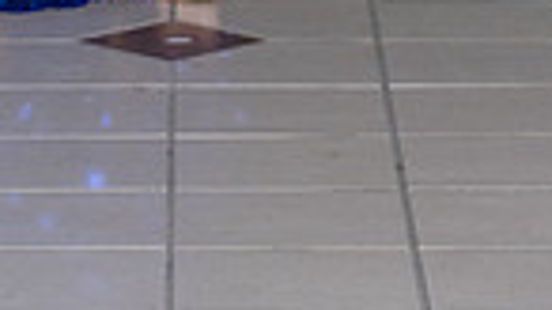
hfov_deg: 6.3
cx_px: 83
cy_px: -439
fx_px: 4975
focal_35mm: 340
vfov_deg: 3.5
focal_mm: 105
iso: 1250
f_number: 5.6
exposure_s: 1/160
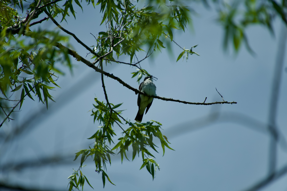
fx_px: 3587
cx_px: 144
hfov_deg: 4.6
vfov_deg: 3.1
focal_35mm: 450
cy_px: 96
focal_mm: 300
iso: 400
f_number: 6.7
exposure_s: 1/3200
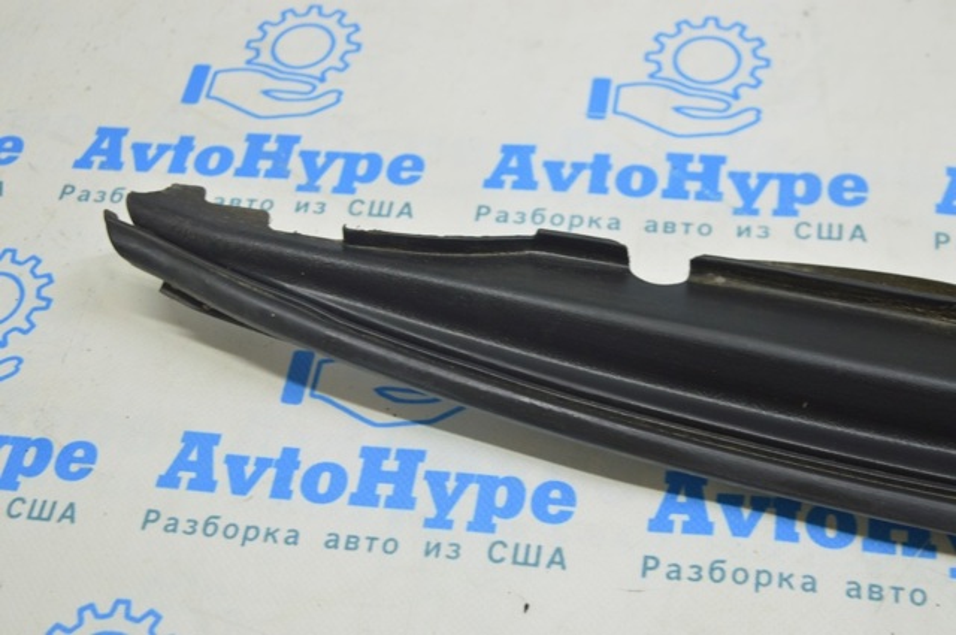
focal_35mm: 60
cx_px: 478
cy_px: 318
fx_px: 1591
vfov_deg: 22.6
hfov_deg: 33.4
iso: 400
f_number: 5.6
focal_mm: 40
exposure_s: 1/20
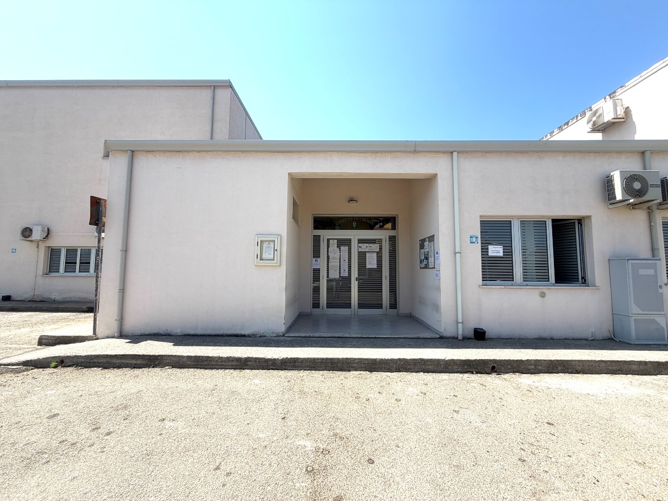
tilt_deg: +3.3
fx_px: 270
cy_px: 250
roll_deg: -0.2
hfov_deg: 102.1
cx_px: 334
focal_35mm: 14
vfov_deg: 85.7
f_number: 2.2
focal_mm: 2.22
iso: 20
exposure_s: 1/770
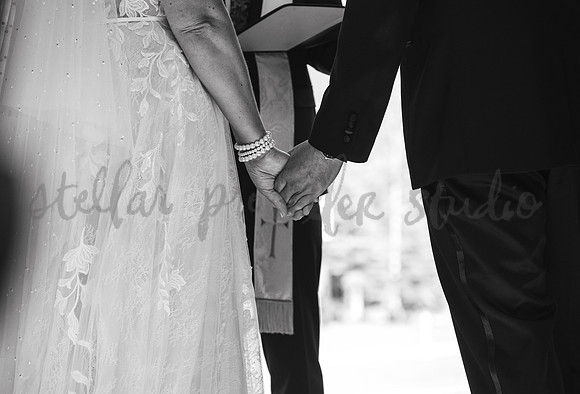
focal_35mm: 162
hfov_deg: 12.6
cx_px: 296
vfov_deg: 8.6
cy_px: 197
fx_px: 2629
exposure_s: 1/400
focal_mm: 160
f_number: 6.3
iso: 1000
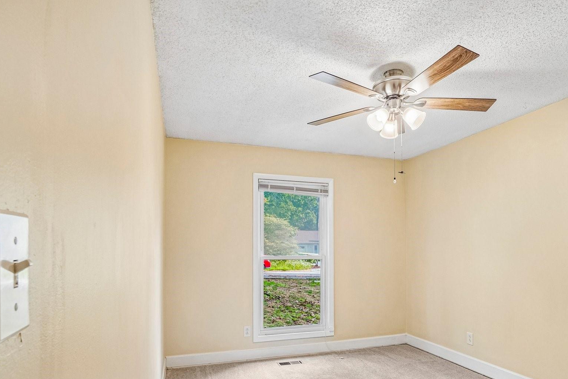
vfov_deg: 60.5
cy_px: 252
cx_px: 302
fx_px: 316
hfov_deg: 83.9
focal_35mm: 20
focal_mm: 10
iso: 400
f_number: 8
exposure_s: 1/30
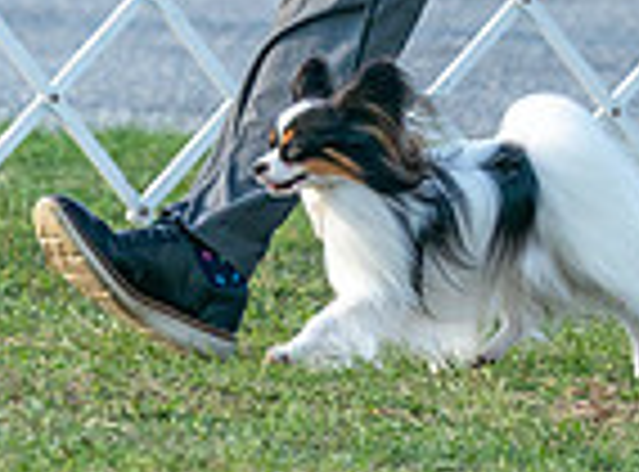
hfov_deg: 2.1
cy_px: -241
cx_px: 423
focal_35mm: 946
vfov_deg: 1.6
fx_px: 17375
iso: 1600
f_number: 5
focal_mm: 200
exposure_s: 1/2000
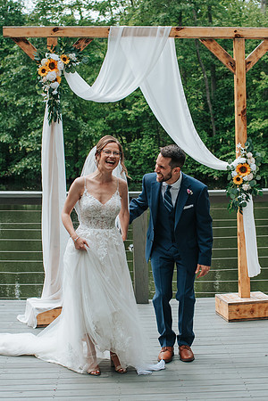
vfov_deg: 25.7
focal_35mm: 79
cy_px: 248
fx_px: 880
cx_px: 160
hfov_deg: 17.3
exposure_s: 1/800
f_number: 3.5
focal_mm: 35
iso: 220
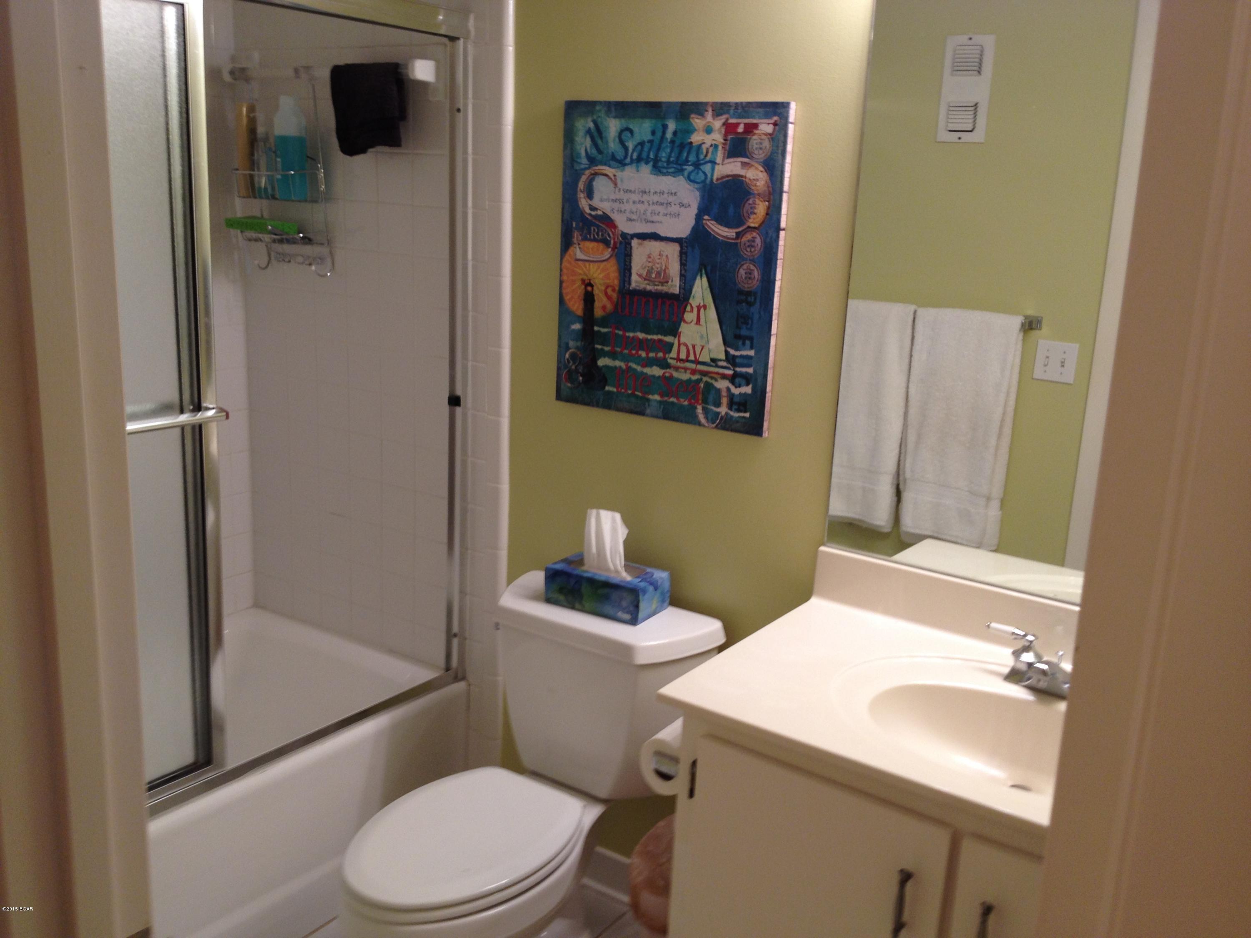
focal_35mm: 35
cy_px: 469
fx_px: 1265
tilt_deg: -14.2
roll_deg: -2.1
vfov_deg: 40.7
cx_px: 626
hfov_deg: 52.6
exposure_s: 1/40
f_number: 2.4
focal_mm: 4.28
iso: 50
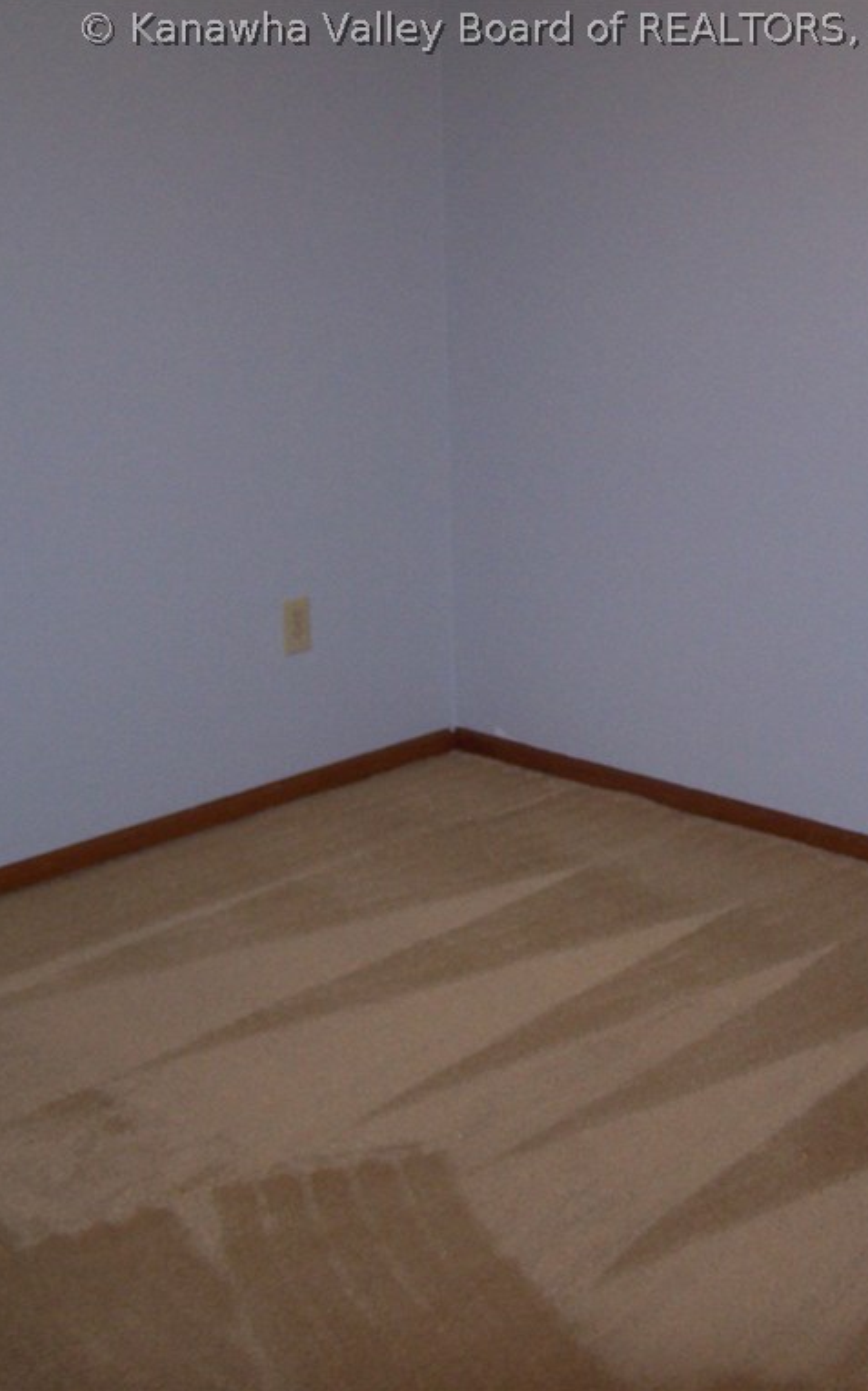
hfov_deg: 23.7
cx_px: 662
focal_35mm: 54
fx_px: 2045
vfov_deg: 37.5
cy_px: 694
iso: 140
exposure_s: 1/60
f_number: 2.8
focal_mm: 6.3
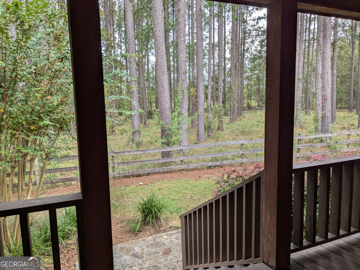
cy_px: 135
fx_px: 281
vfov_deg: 51.4
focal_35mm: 27
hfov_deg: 65.3
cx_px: 180
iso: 53
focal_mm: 4.38
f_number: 1.73
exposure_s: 1/557
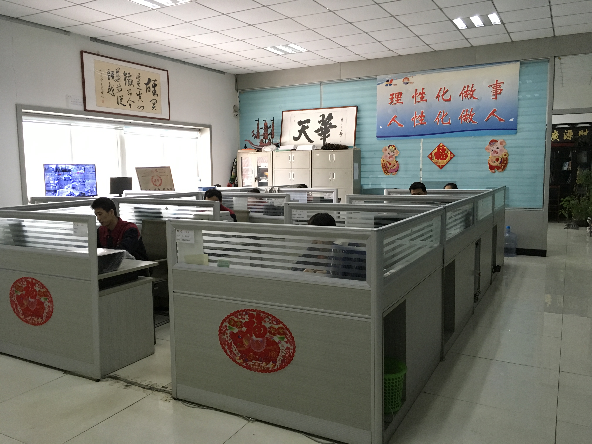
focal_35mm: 29
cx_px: 296
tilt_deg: -5.6
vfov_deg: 48.2
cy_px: 222
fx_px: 496
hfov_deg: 61.7
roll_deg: +1.1
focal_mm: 4.15
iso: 200
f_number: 2.2
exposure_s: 1/33
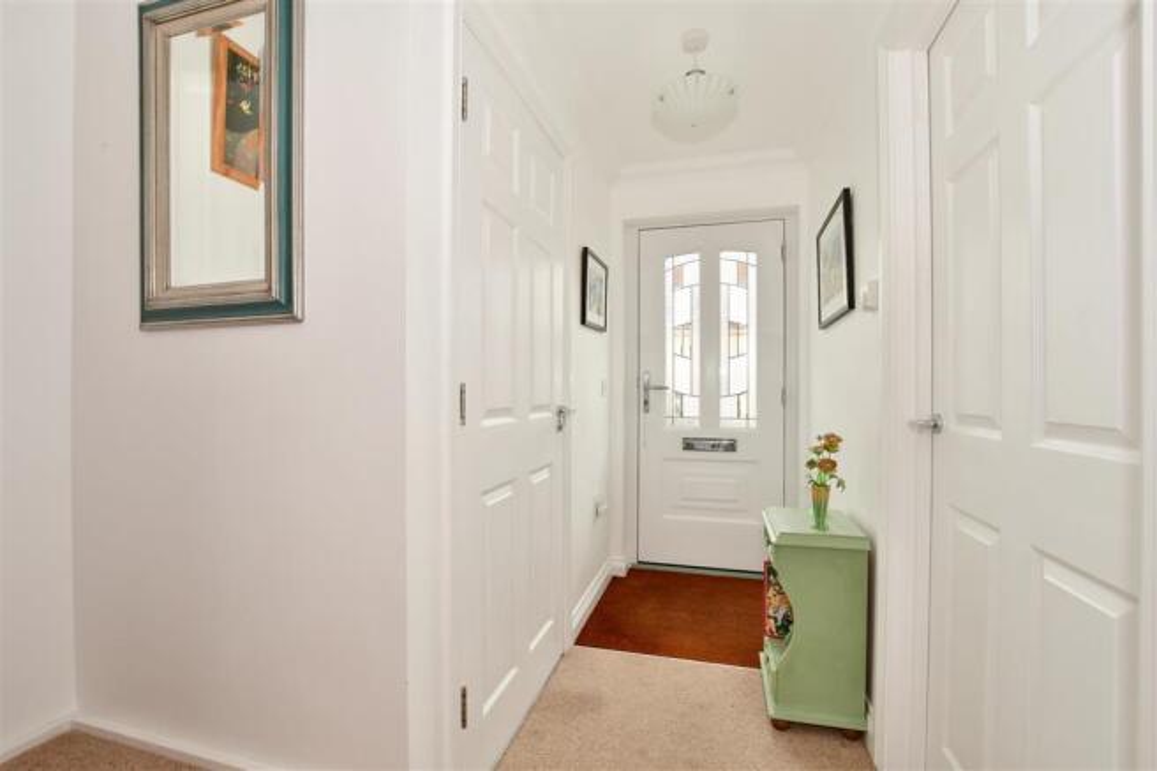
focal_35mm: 15
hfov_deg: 100.4
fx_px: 482
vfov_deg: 77.3
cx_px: 578
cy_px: 386
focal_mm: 10
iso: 400
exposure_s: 1/50
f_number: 8
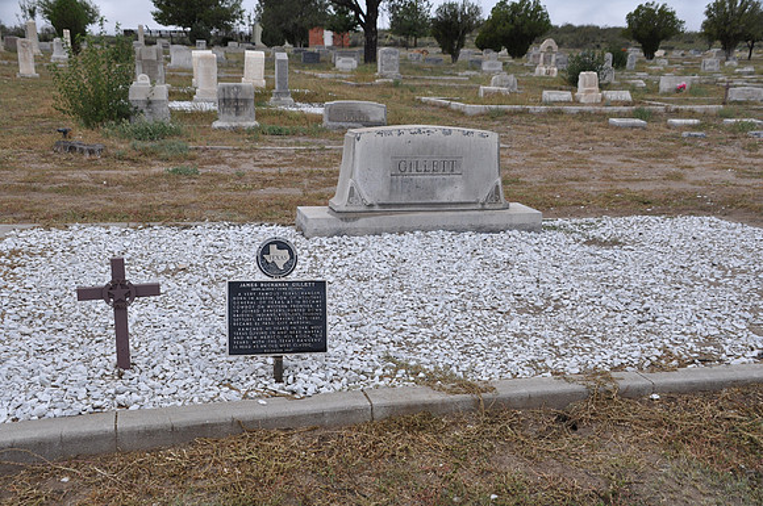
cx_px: 382
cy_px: 253
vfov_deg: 34.1
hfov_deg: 49.6
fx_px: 825
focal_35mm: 39
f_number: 8
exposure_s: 1/60
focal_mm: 26
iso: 200
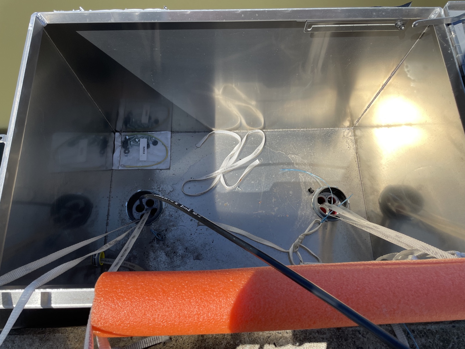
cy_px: 174
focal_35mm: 26
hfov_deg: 67.3
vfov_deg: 53.1
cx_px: 232
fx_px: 349
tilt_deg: -71.0
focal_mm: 4.2
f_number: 1.6
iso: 32
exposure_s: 1/3300
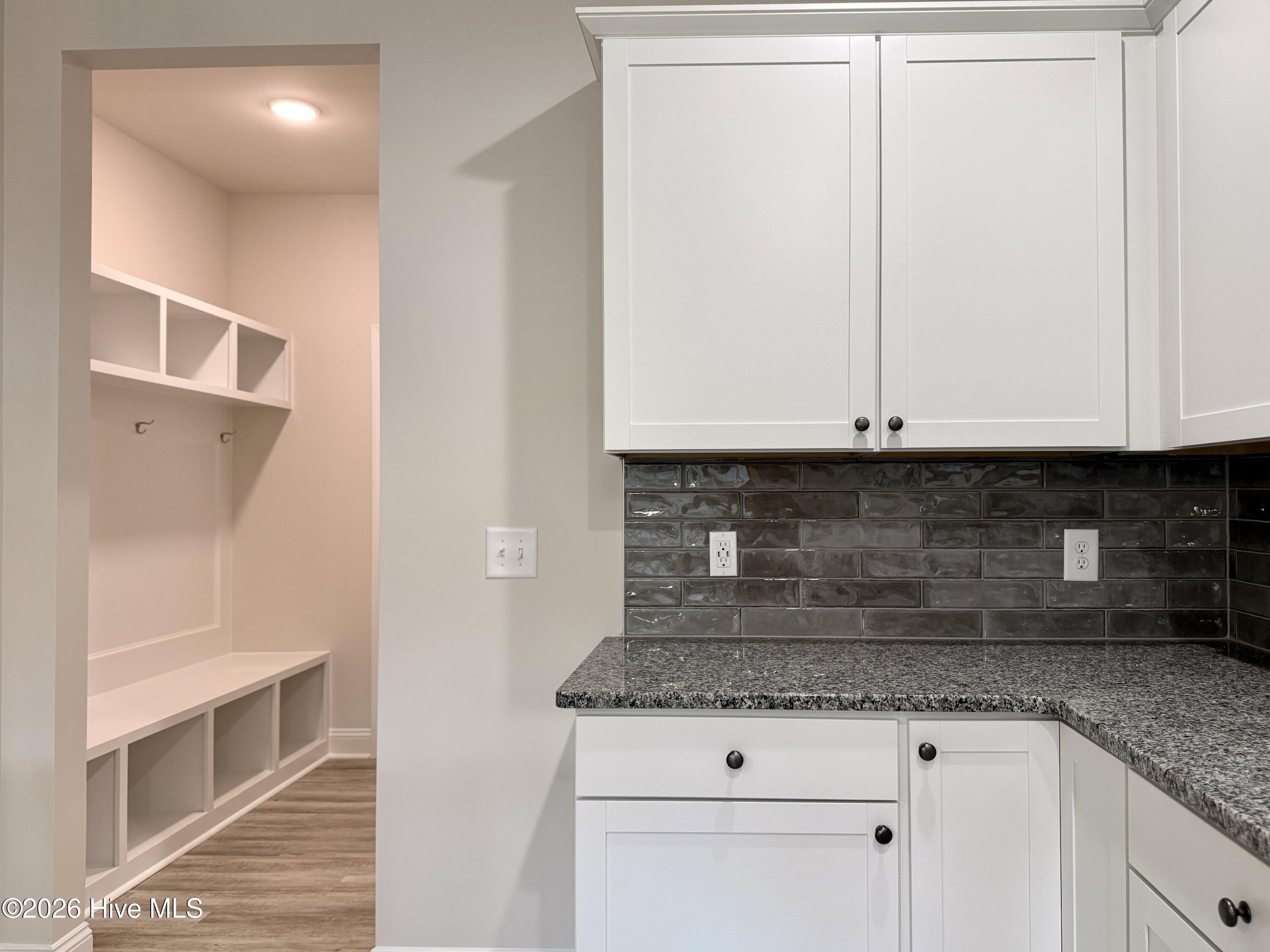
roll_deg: +0.7
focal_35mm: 24
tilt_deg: +0.2
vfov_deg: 56.8
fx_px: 881
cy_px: 476
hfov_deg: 71.6
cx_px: 635
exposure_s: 1/120
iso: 160
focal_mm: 6.76
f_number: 1.78
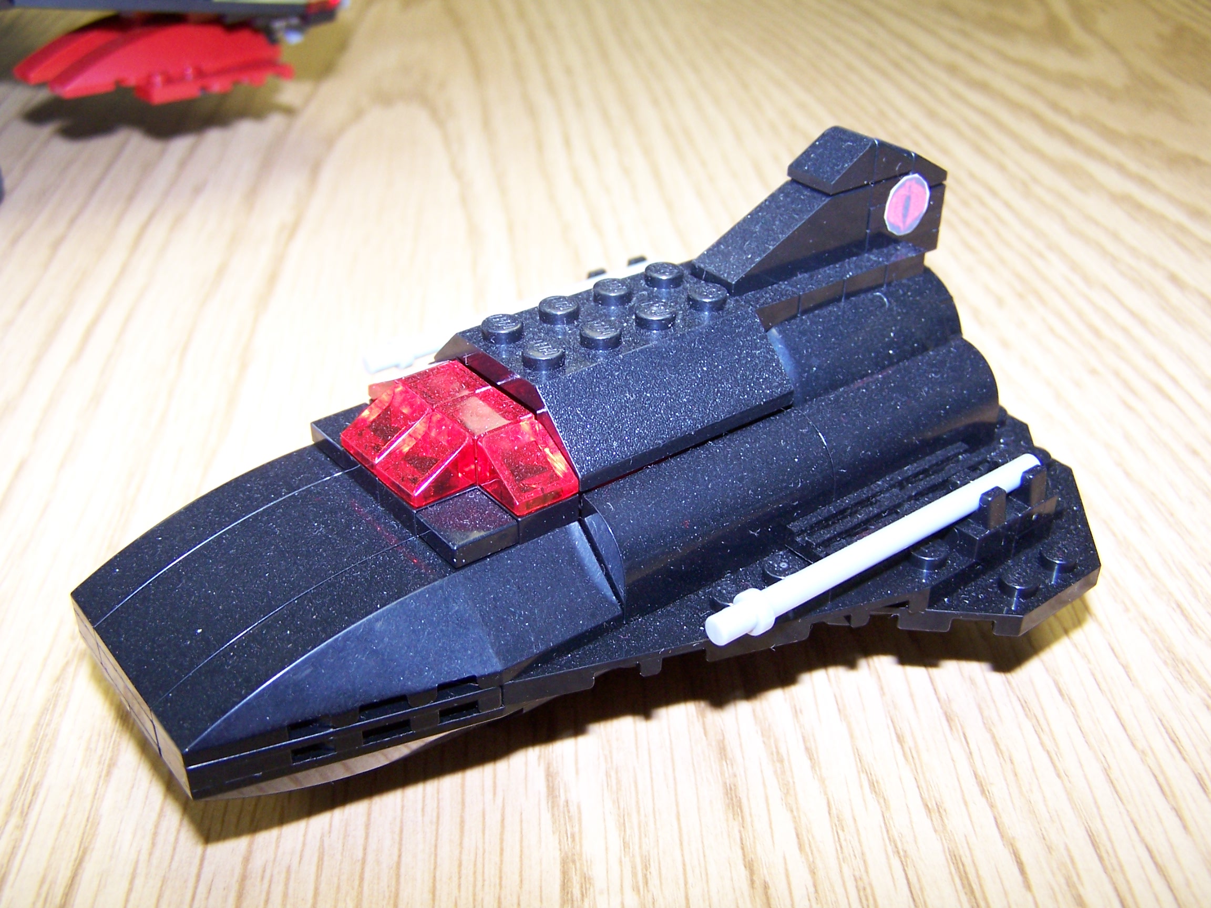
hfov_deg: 49.0
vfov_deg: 37.7
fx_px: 1329
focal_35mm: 38
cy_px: 454
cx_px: 606
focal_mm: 6.3
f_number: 2.8
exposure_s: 1/60
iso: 140
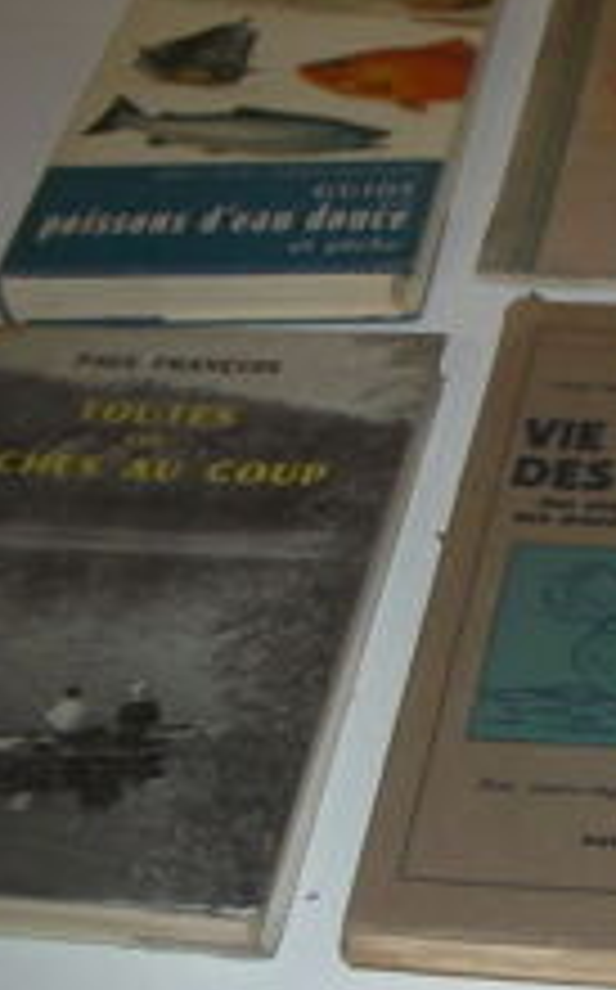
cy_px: 580
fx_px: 2370
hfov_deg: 14.0
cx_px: 895
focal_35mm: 88
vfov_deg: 23.5
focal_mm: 6.3
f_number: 3.5
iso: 200
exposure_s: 1/30
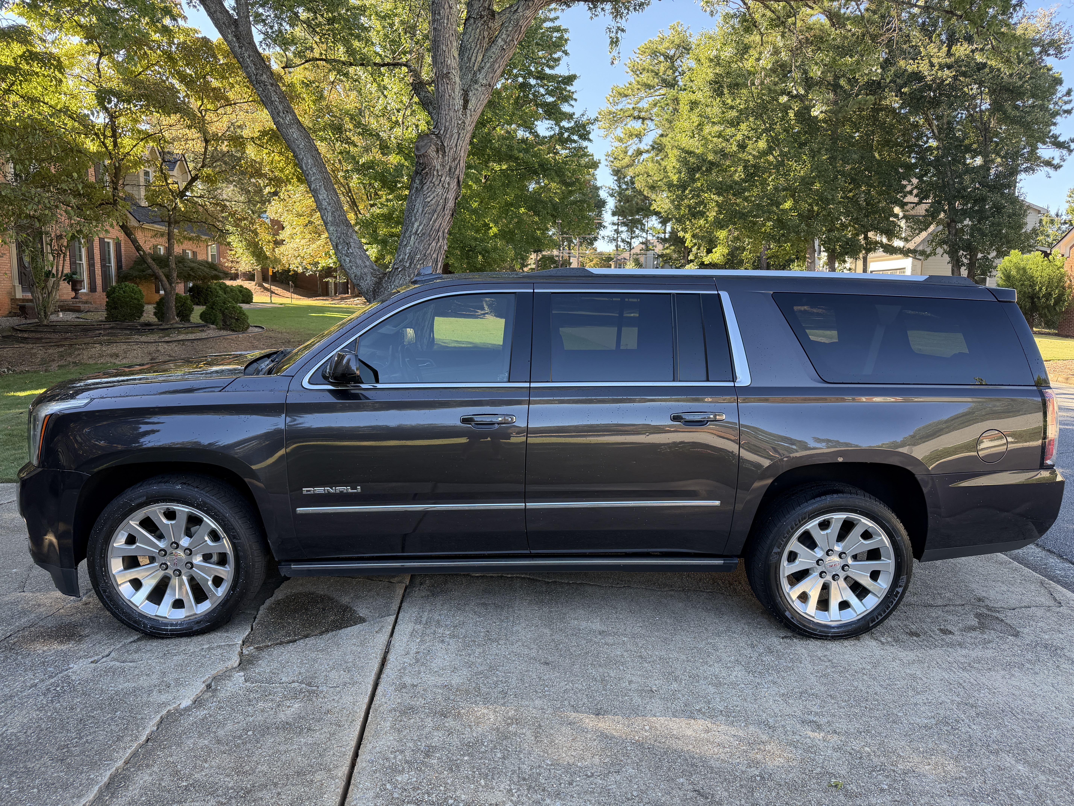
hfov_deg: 71.6
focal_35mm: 24
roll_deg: -0.8
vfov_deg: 56.8
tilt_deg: -7.6
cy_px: 403
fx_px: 745
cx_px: 537
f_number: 1.78
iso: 100
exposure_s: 1/313
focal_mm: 6.76
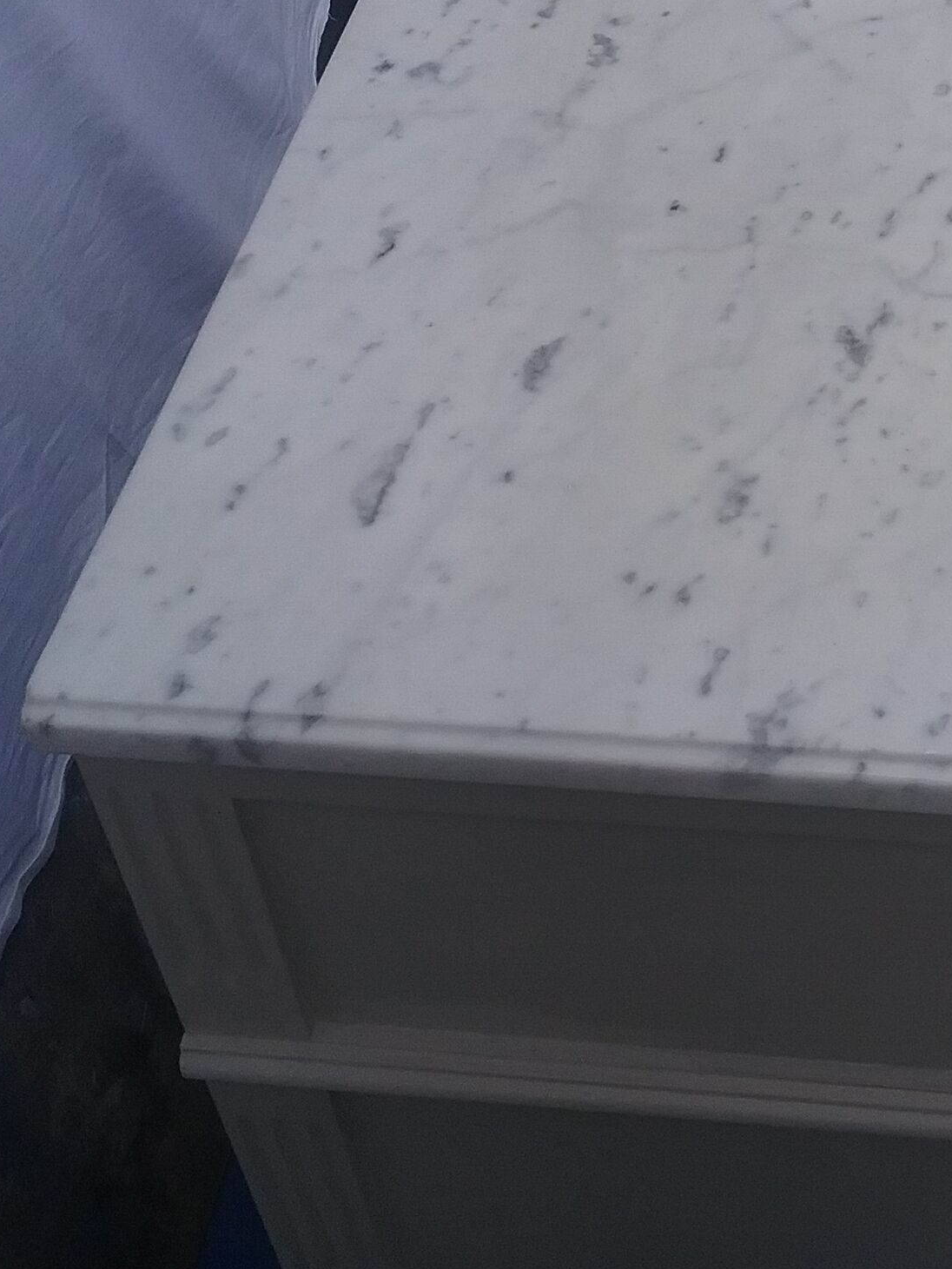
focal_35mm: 55
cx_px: 764
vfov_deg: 34.6
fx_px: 2016
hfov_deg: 26.1
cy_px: 424
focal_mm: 3.3
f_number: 2.2
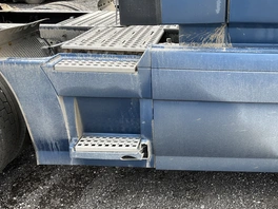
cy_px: 103
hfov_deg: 41.9
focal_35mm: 44
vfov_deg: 32.9
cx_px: 202
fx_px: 353
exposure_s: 1/446
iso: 25
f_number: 1.8
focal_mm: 3
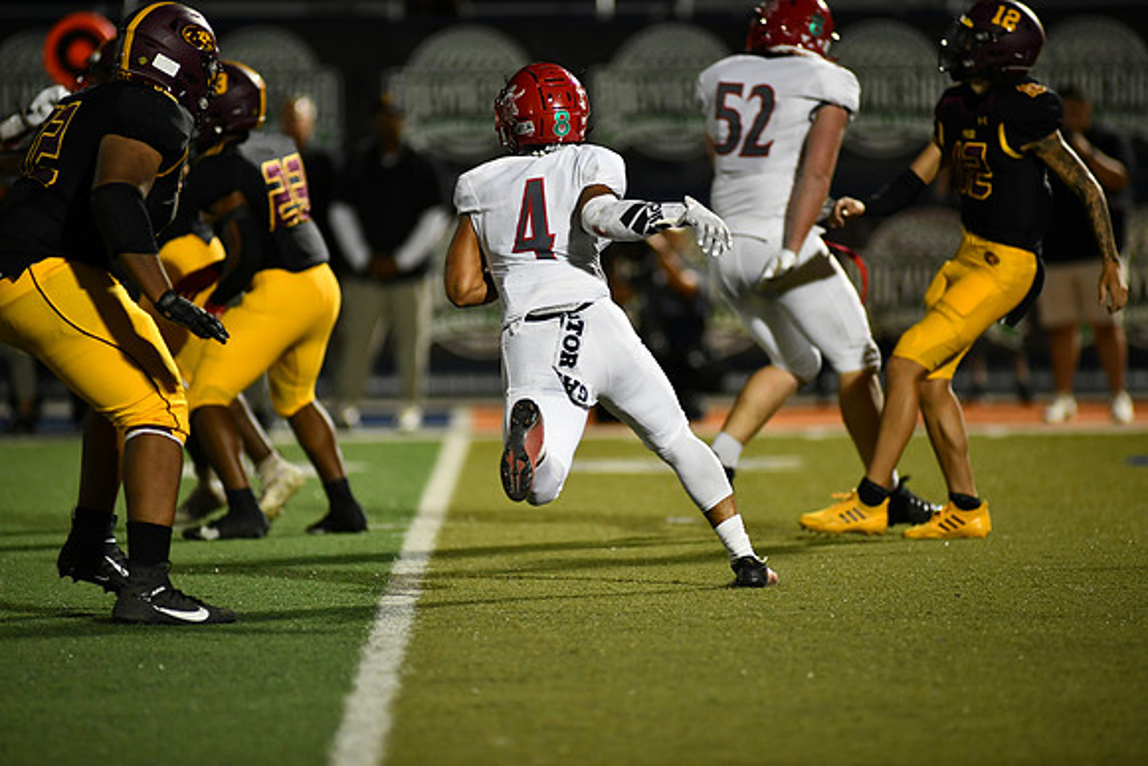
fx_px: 9568
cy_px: 383
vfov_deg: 4.6
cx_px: 574
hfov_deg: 6.9
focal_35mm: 300
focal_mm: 300
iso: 2200
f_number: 2.8
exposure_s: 1/1000
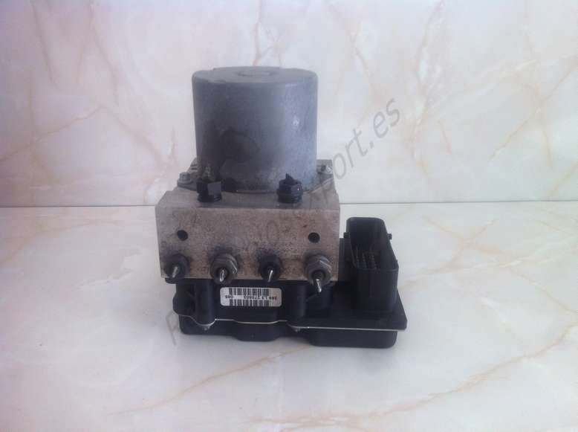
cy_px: 216
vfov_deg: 40.6
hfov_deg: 52.7
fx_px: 584
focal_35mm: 35
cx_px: 289
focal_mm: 3.85
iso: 80
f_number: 2.8
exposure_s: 1/50
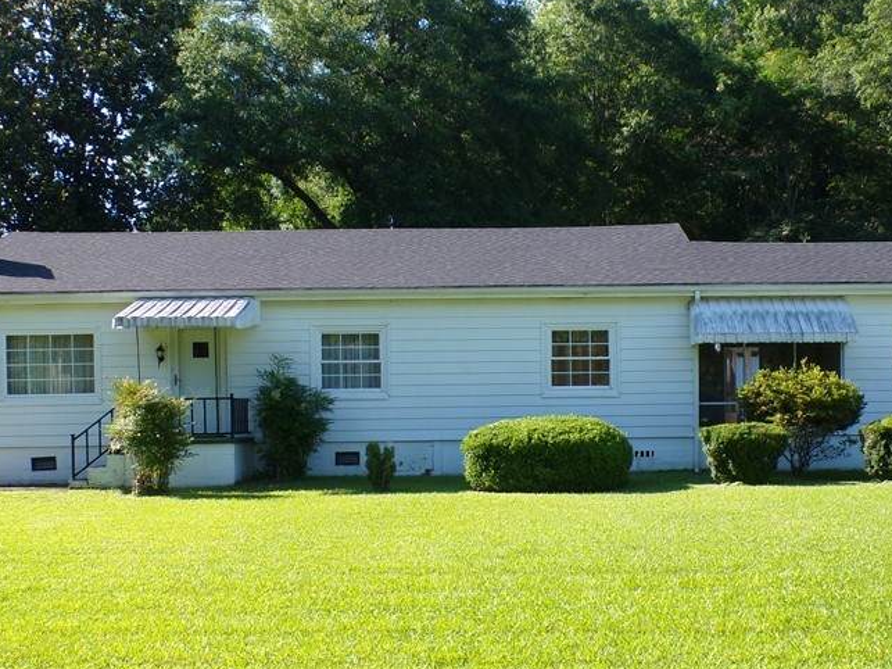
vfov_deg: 28.4
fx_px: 1314
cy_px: 432
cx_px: 590
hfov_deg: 37.1
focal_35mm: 51
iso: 100
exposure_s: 1/200
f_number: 4.8
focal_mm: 5.8
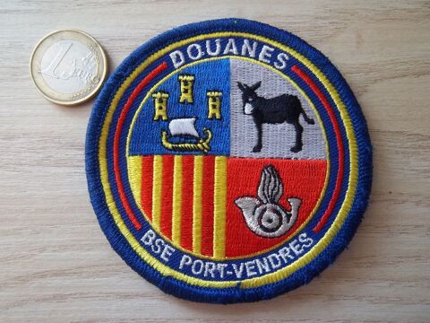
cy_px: 162
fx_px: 348
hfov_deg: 63.4
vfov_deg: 49.7
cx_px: 215
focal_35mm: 28
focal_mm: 5.05
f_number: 3.5
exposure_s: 1/30
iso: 124
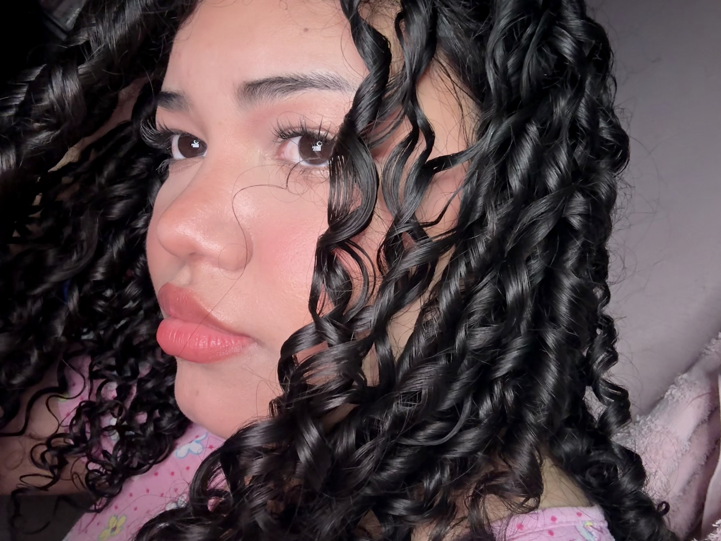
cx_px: 360
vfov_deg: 58.9
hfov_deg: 73.9
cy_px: 270
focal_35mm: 23
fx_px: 479
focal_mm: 2.69
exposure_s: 1/40
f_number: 1.9
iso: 160
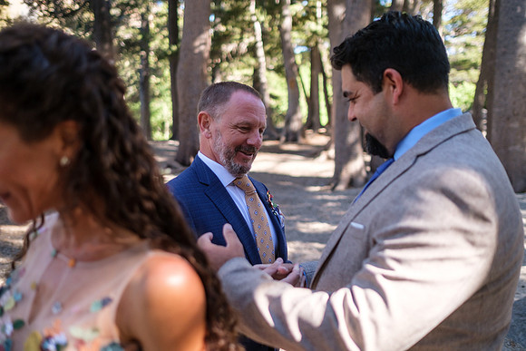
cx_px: 263
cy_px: 176
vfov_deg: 37.9
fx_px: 511
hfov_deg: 54.4
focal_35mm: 35
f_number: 1.6
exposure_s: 1/1250
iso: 160
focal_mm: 23
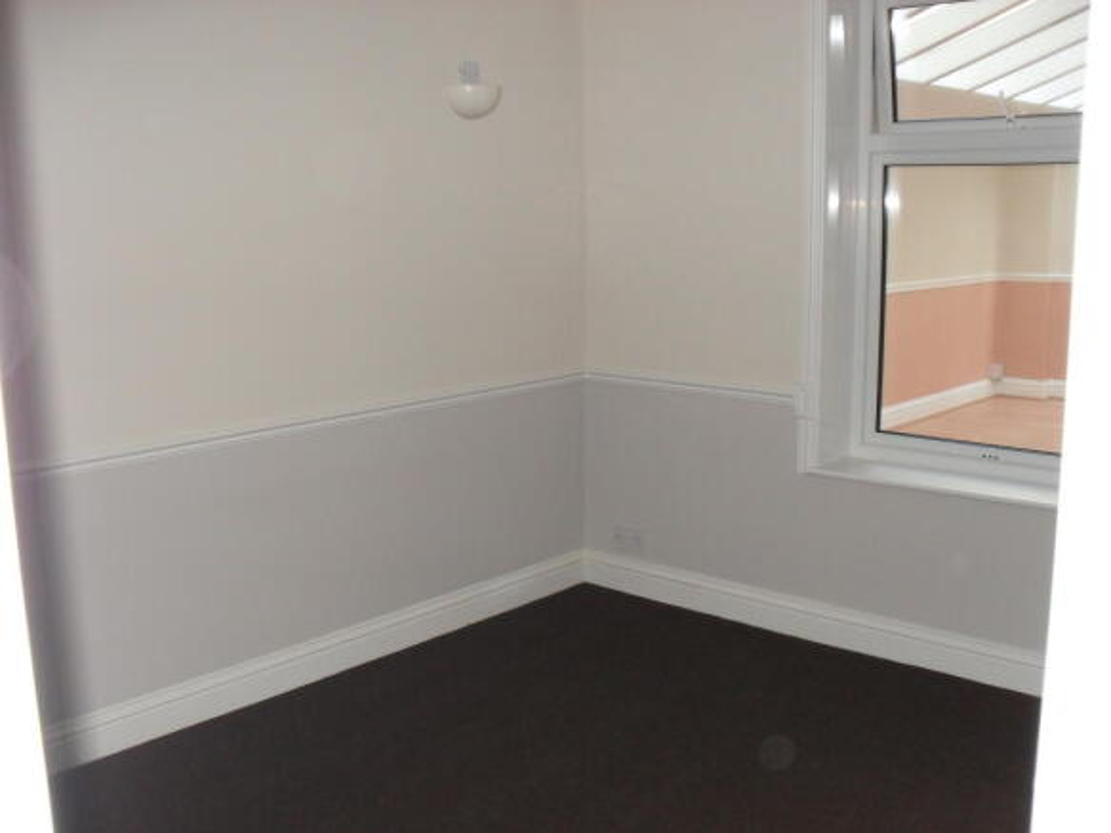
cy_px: 416
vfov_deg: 40.7
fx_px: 1123
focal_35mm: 35
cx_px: 556
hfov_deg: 52.6
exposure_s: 1/45
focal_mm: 6.2
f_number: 2.8
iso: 200
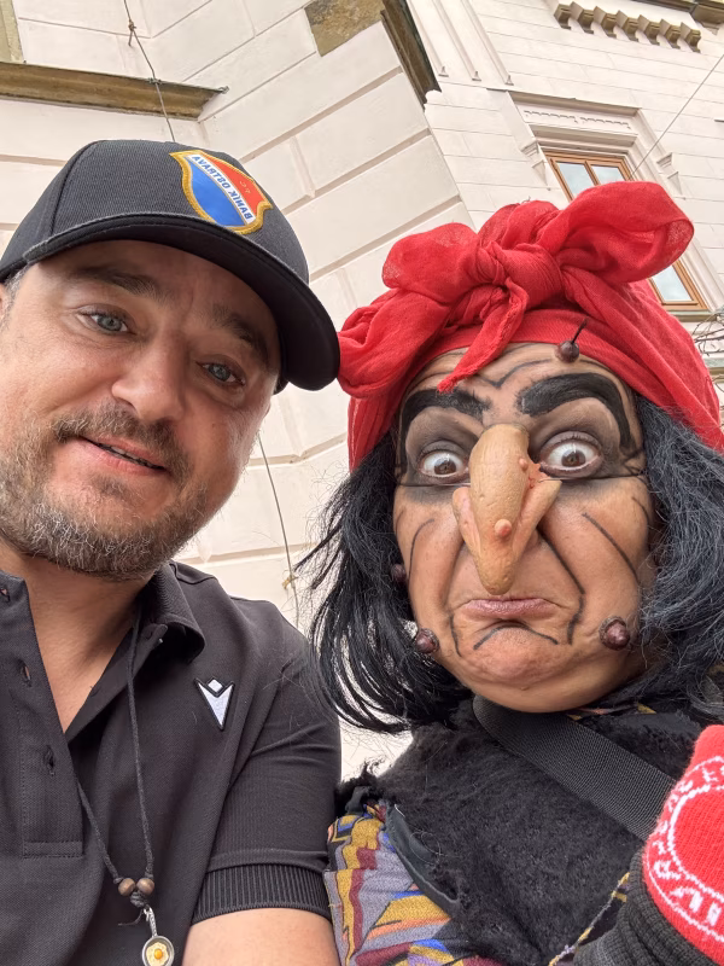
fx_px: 837
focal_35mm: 30
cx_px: 362
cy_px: 483
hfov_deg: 46.8
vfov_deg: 60.0
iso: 40
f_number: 1.9
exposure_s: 1/121
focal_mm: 2.69
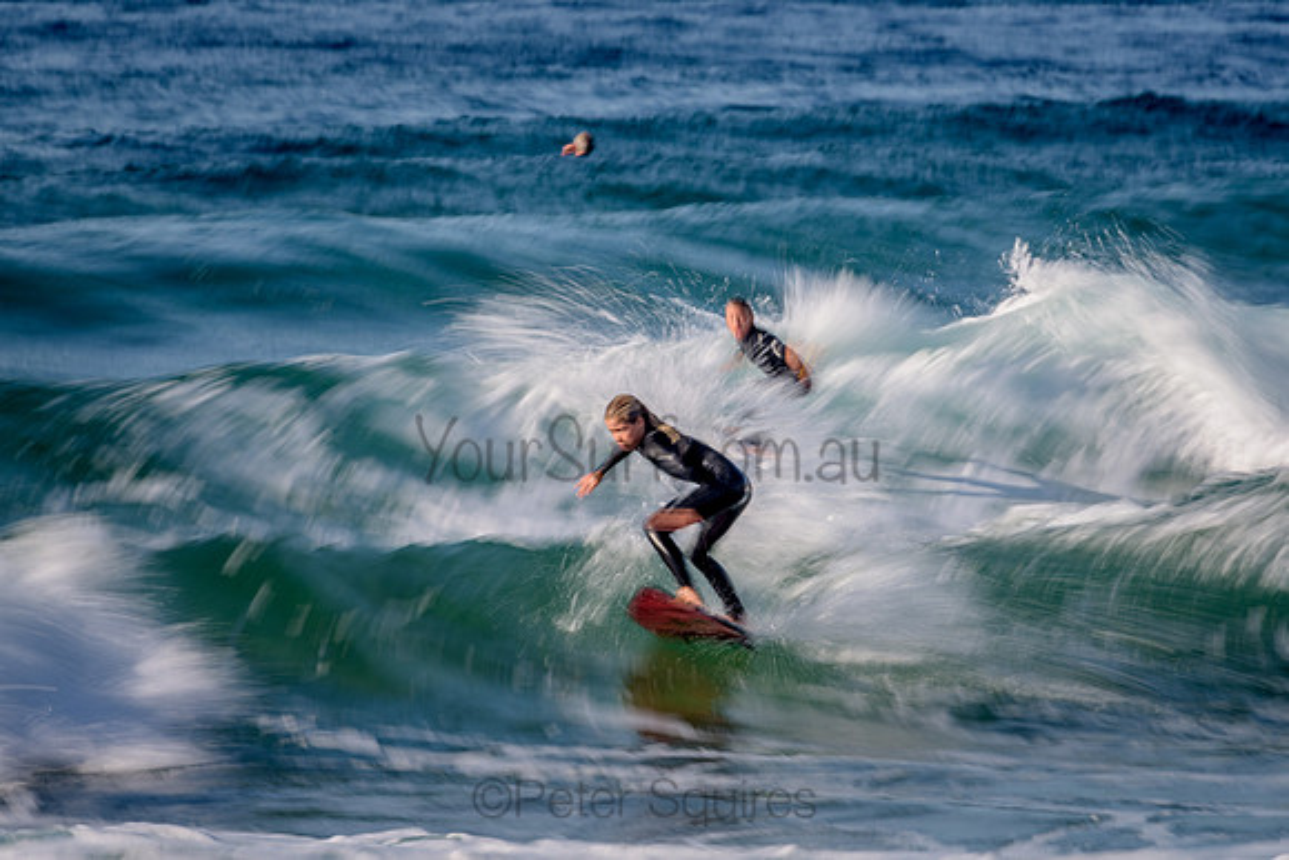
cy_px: 440
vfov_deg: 2.2
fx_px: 21951
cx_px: 660
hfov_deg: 3.4
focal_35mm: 613
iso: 31
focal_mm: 500
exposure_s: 1/13
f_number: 16
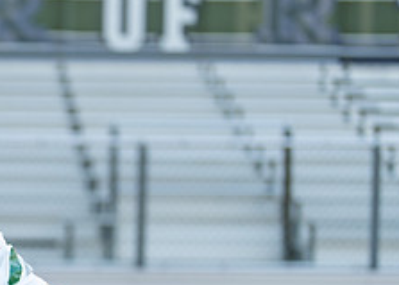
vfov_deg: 9.8
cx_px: -109
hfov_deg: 13.4
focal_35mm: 145
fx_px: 1642
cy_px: 325
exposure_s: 1/800
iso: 100
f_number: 1.2
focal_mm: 50
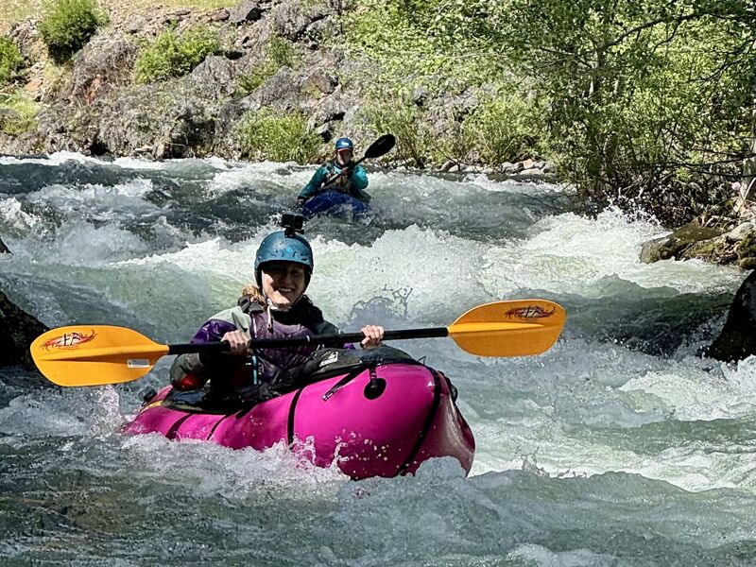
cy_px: 284
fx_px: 1682
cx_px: 378
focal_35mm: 77
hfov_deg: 25.3
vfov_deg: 19.1
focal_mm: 9
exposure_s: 1/331
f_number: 2.8
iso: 25
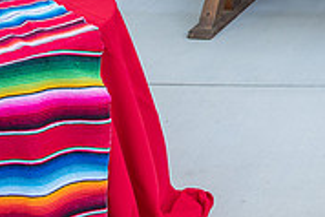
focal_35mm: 78
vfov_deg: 16.2
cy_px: -99
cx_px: 480
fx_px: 705
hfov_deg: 21.9
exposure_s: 1/200
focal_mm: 24
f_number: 5
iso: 400
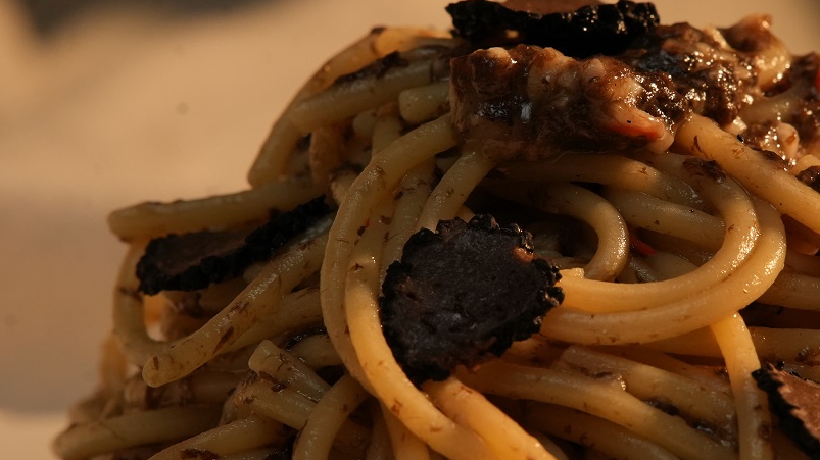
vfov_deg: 3.1
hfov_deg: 5.5
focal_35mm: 391
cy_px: 258
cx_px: 629
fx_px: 8498
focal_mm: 171
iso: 1250
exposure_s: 1/160
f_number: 11
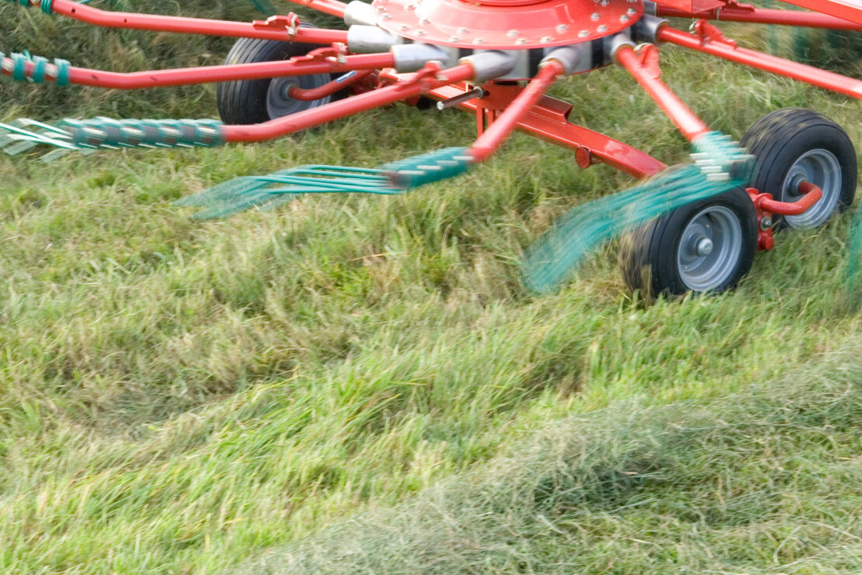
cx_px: 627
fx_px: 3855
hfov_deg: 12.7
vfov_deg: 8.5
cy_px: 11
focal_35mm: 161
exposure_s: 1/125
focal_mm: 70
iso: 400
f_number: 6.3
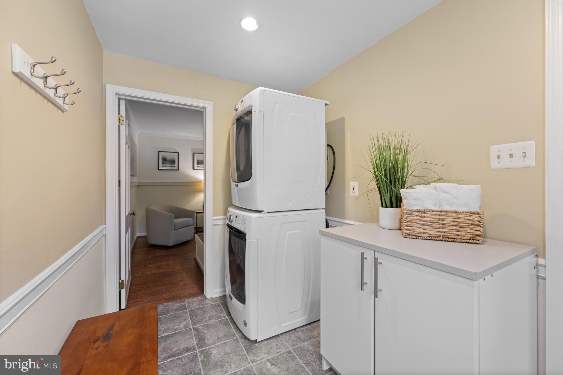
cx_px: 282
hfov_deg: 104.3
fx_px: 219
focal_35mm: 14
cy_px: 188
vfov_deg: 81.2
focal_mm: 14
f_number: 5.6
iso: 640
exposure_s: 1/10
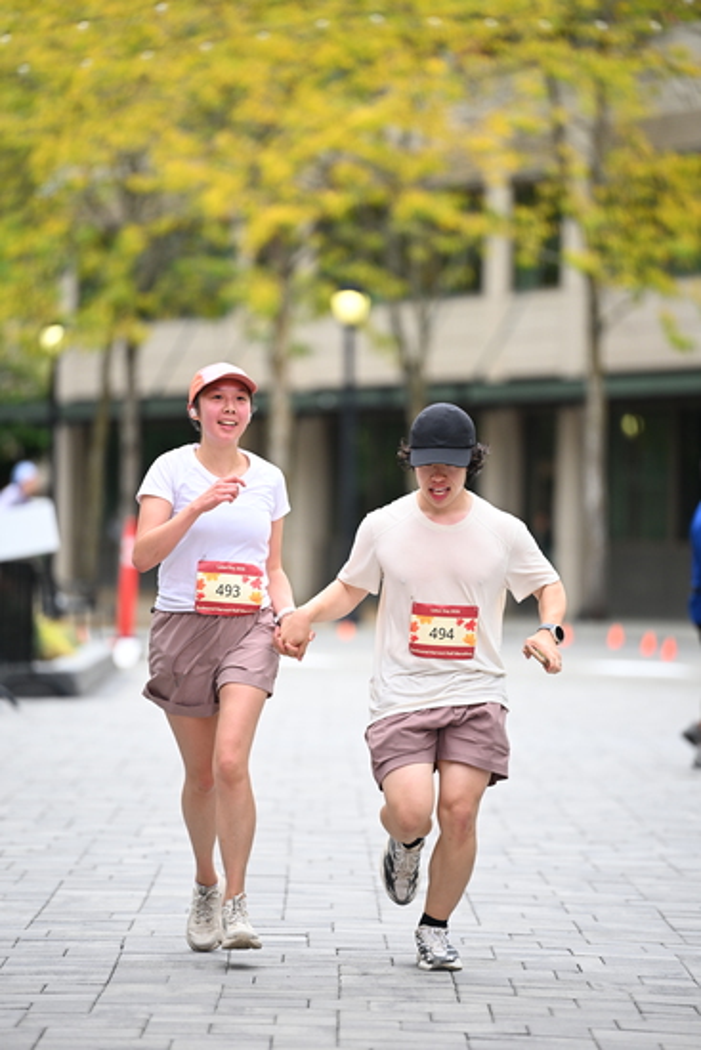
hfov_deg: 6.9
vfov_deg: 10.3
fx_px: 5838
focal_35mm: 200
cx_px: 350
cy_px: 525
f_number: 2.8
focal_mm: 200
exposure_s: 1/1600
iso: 640
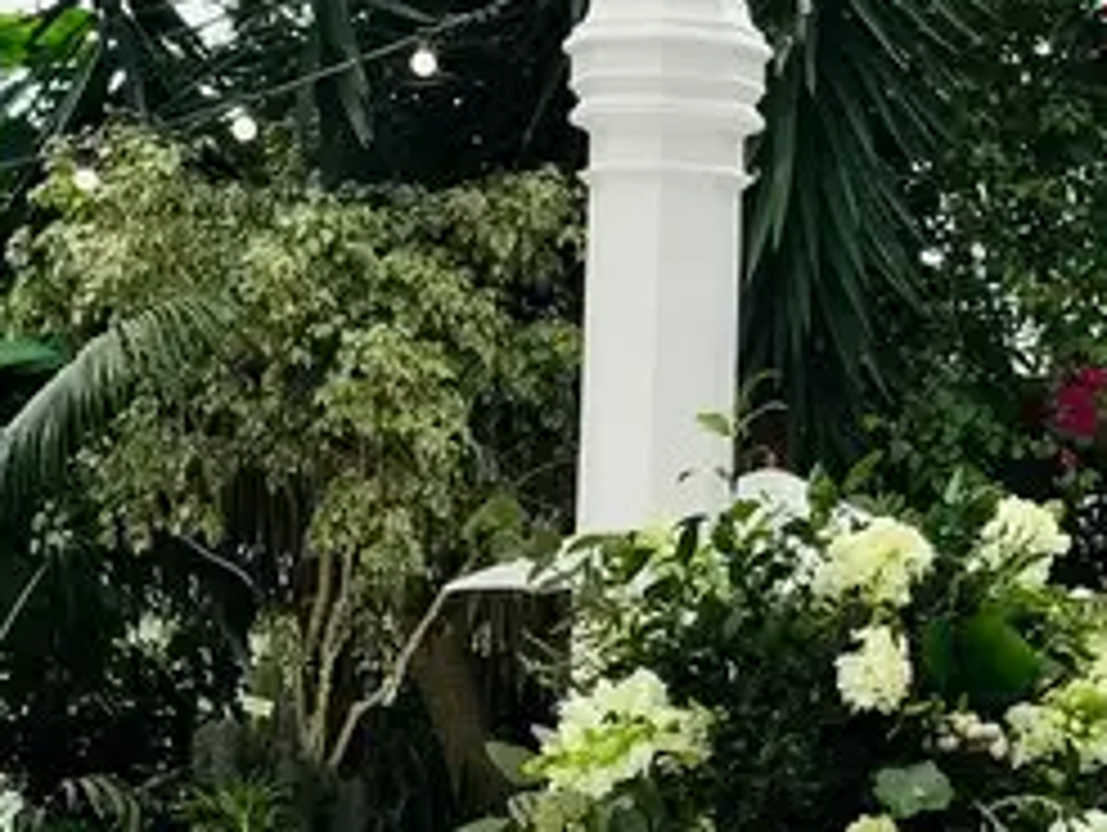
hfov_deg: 12.9
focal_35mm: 152
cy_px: 908
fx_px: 4866
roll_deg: -1.6
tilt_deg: -0.8
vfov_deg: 9.7
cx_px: 976
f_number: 2.4
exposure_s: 1/100
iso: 32
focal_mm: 6
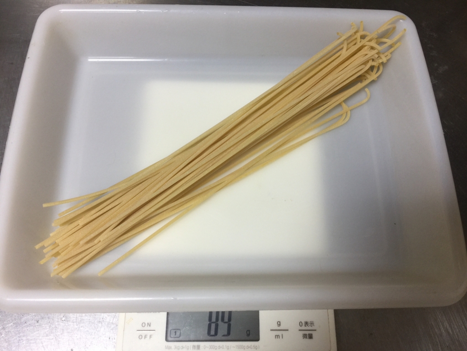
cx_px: 234
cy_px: 176
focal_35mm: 29
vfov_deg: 48.2
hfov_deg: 61.7
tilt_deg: -68.3
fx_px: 391
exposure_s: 1/15
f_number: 2.2
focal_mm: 4.15
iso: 32
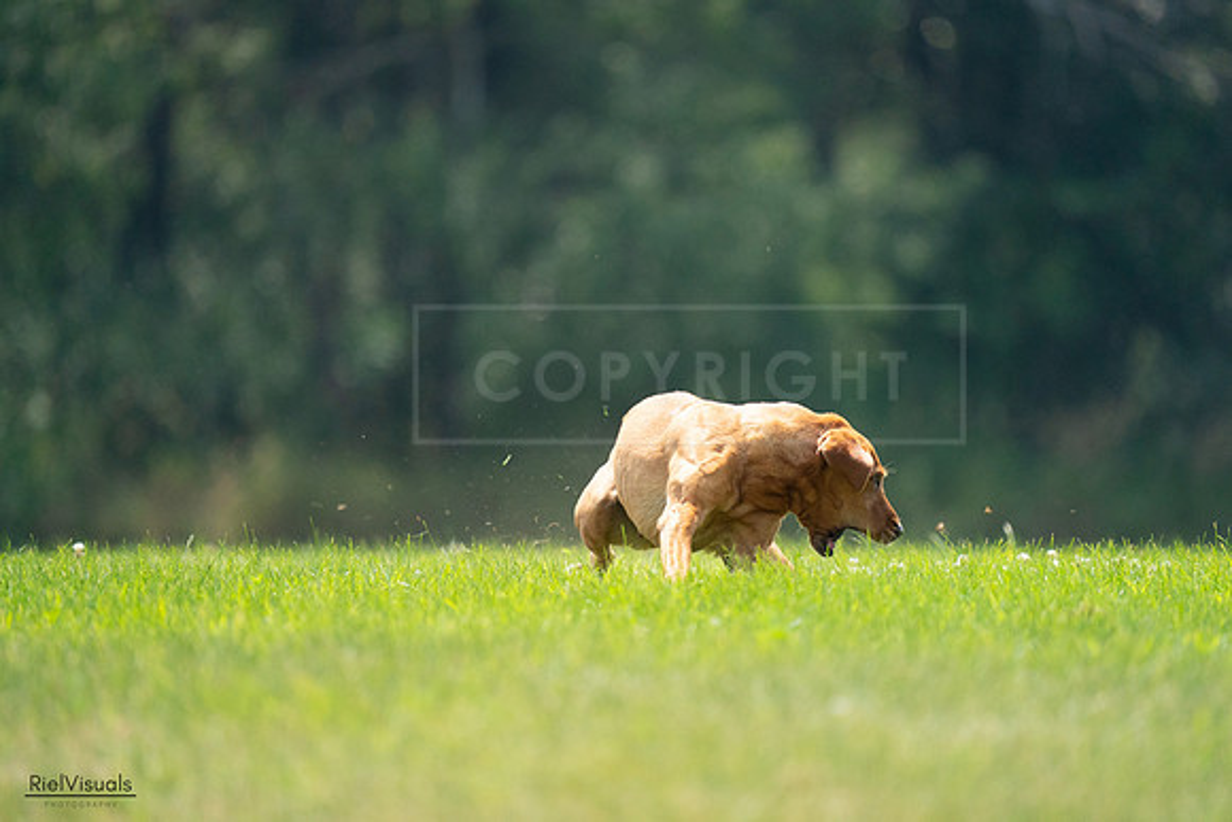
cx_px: 616
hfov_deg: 3.4
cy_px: 411
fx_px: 20537
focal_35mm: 600
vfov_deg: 2.3
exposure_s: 1/4000
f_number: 6.3
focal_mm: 600
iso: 2500
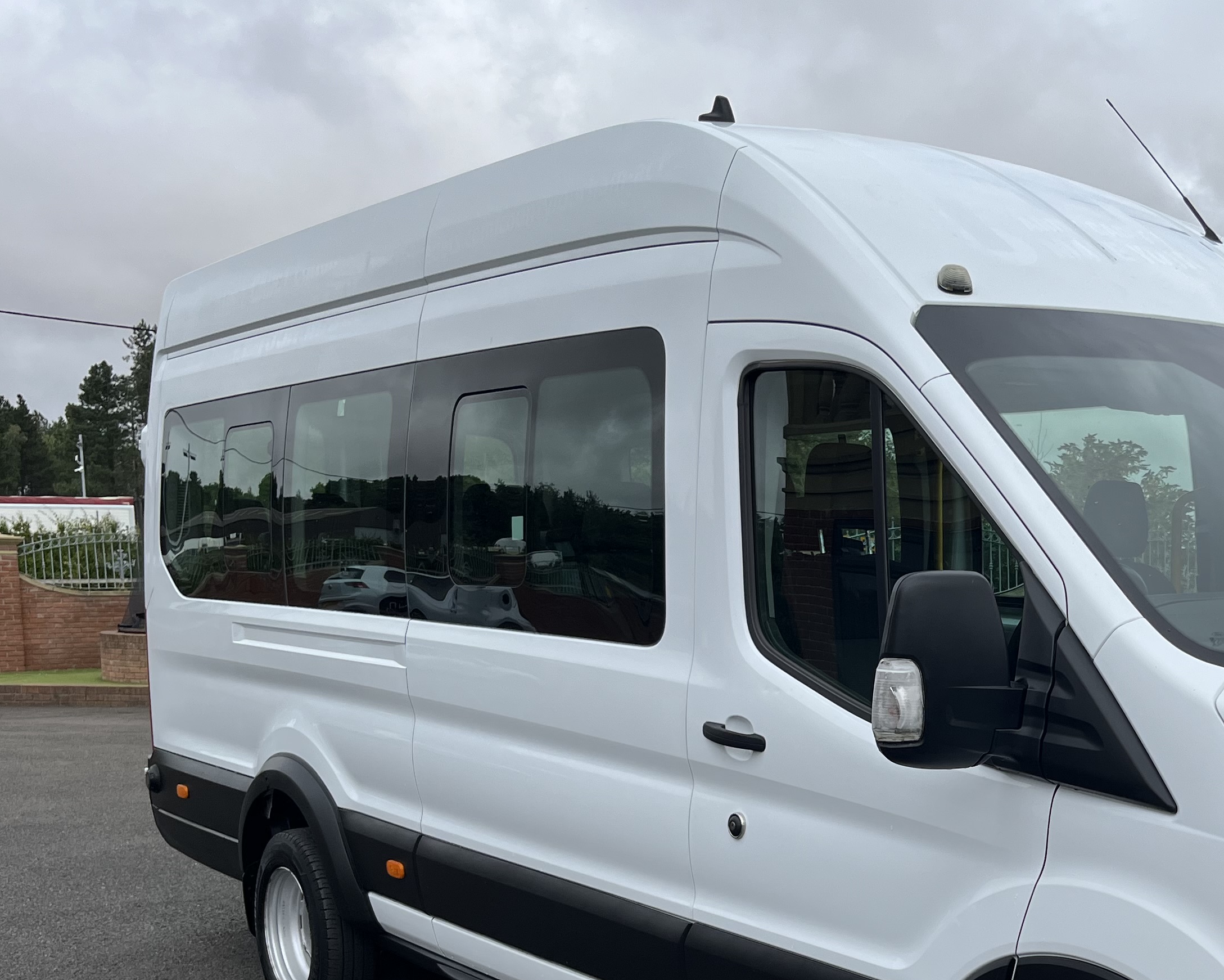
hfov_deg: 38.0
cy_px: 758
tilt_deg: -7.2
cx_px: 994
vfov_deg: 31.4
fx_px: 1703
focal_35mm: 47
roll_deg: -0.1
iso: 50
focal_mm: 5.1
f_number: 1.6
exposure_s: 1/3876
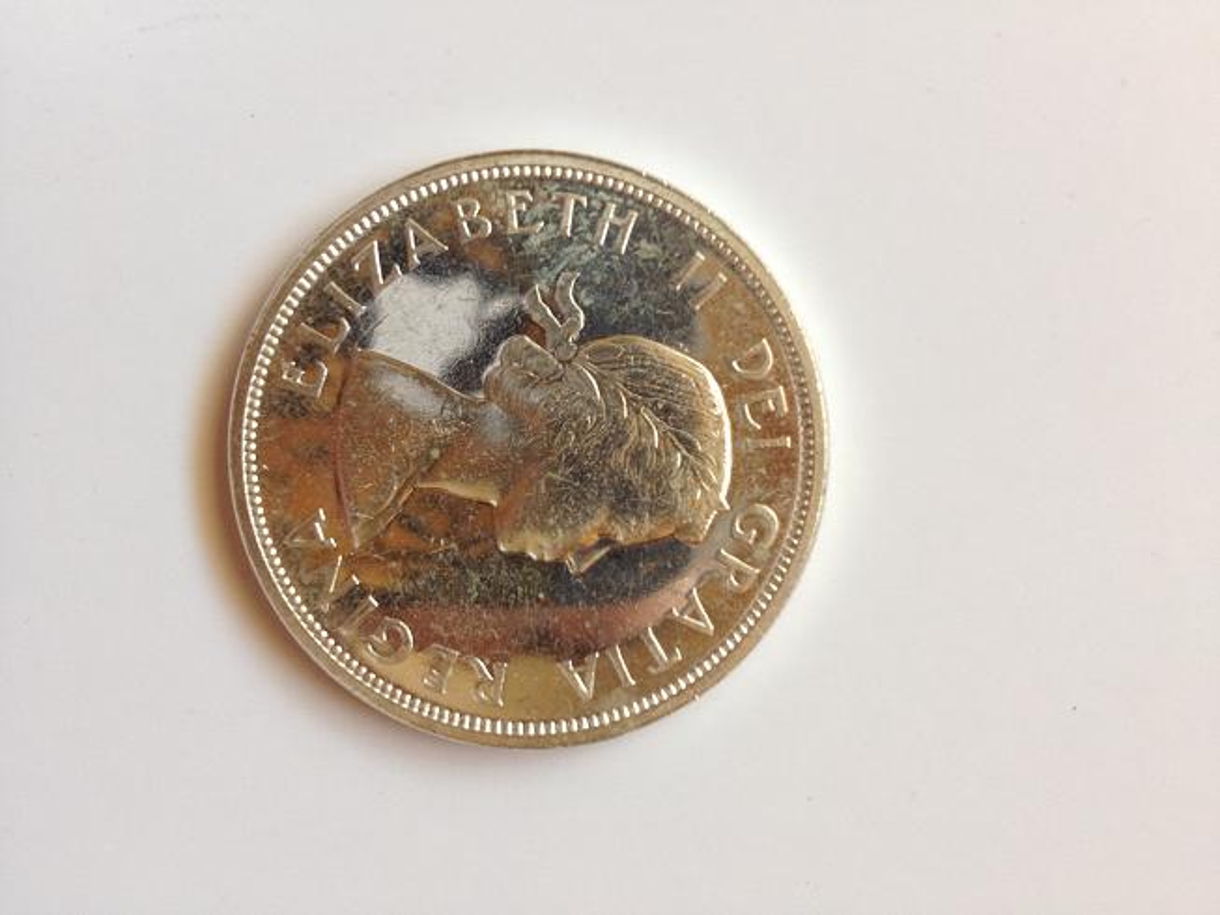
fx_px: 1234
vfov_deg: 40.7
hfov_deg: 52.6
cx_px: 610
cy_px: 458
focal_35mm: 35
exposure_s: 1/30
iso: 50
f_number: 2.4
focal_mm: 4.28
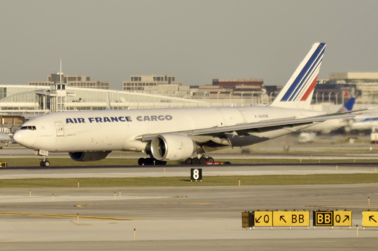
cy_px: 126
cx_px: 189
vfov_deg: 3.0
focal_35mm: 450
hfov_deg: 4.6
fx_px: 4721
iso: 200
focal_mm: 300
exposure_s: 1/1250
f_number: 6.3
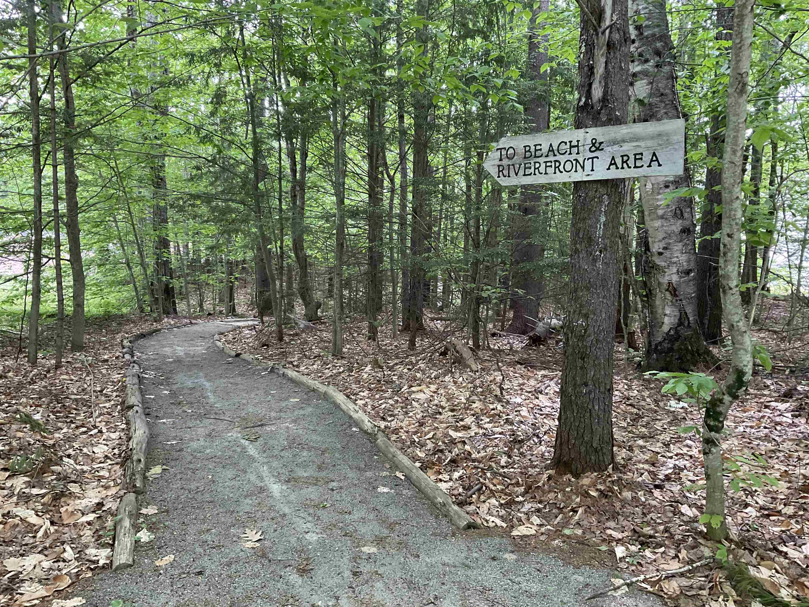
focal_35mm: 29
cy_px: 304
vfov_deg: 48.2
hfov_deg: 61.7
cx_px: 404
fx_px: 678
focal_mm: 3
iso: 100
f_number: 1.8
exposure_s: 1/60
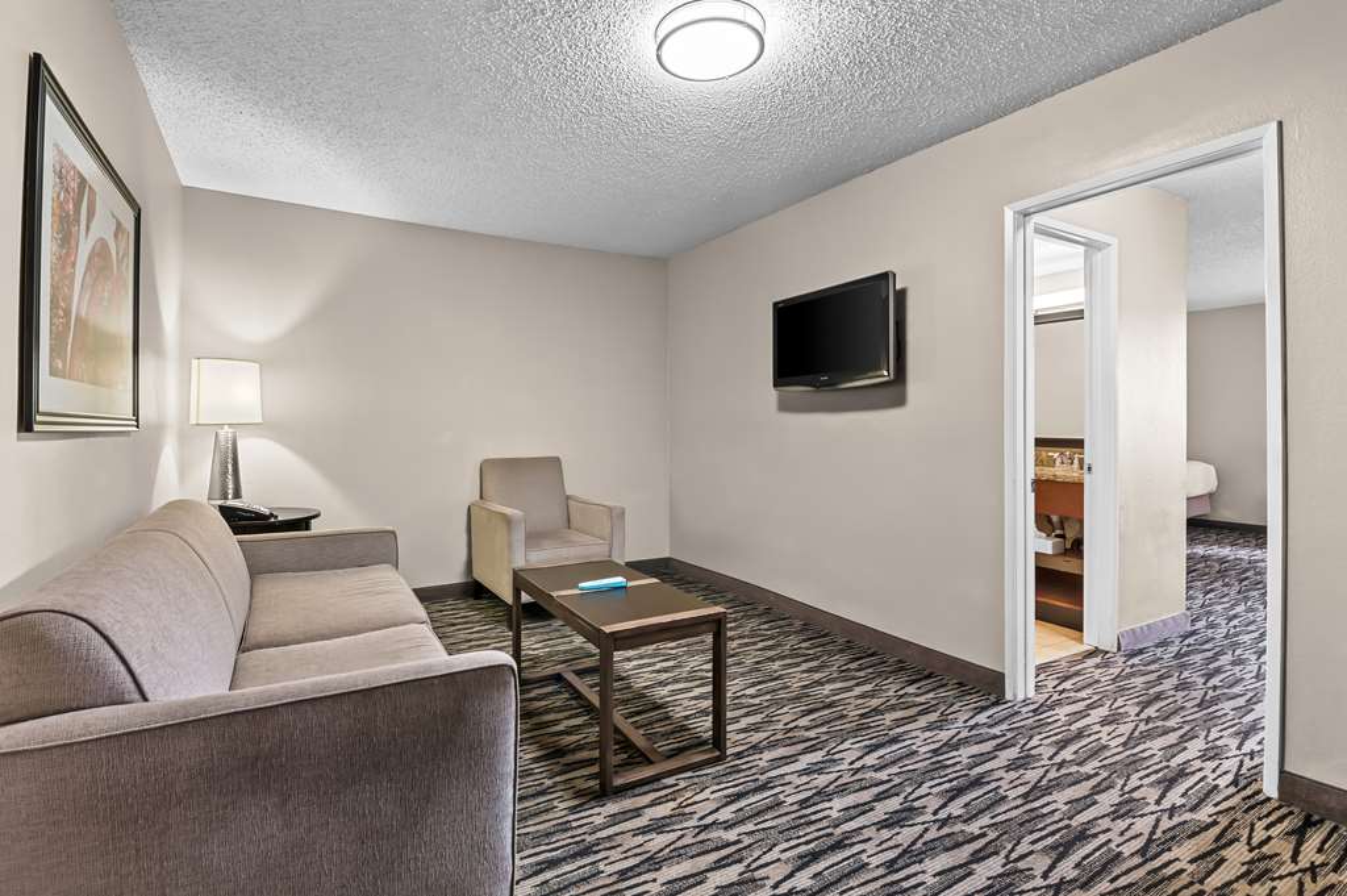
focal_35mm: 14
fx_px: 523
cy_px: 448
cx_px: 674
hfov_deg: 104.3
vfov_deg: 81.1
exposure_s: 2
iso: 250
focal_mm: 14
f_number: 8
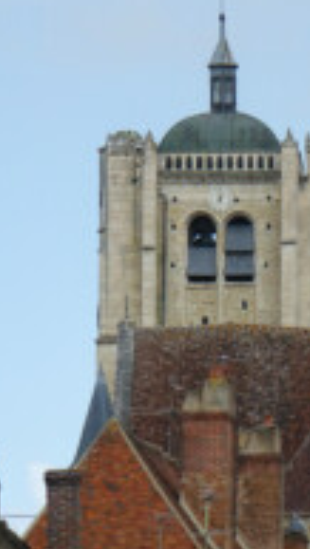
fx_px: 5055
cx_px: 274
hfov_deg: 3.5
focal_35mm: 347
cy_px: 481
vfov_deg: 6.2
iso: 125
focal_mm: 59.09
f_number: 4
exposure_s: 1/800
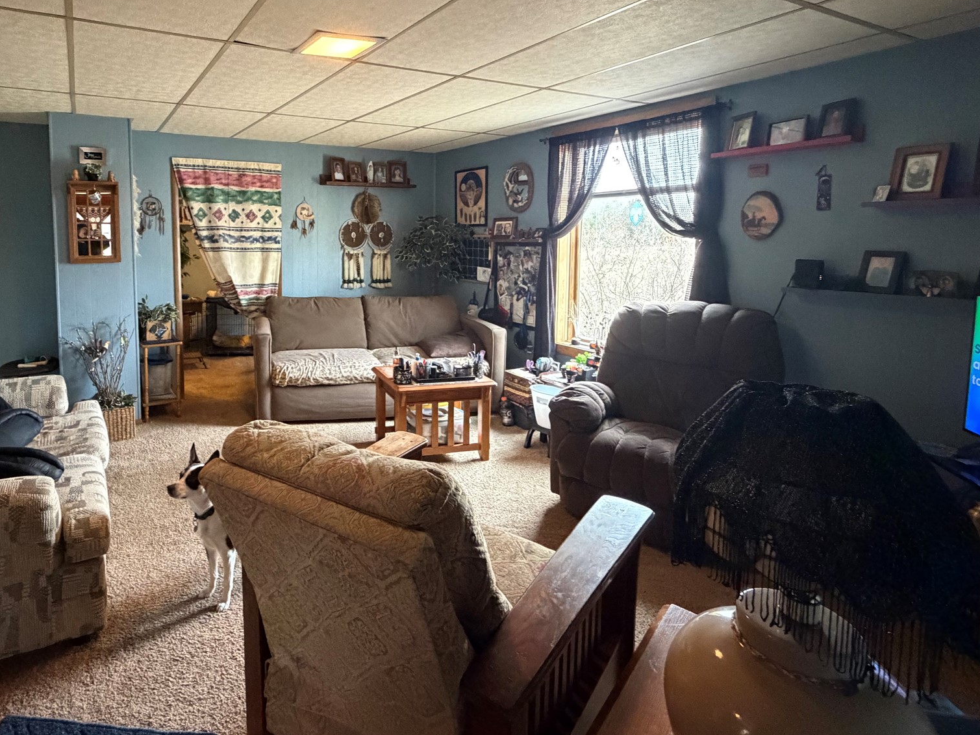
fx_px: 538
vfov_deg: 67.6
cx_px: 331
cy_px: 276
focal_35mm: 19
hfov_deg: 82.0
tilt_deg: -2.0
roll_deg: +0.7
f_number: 2.2
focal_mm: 2.22
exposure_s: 1/60
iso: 1000
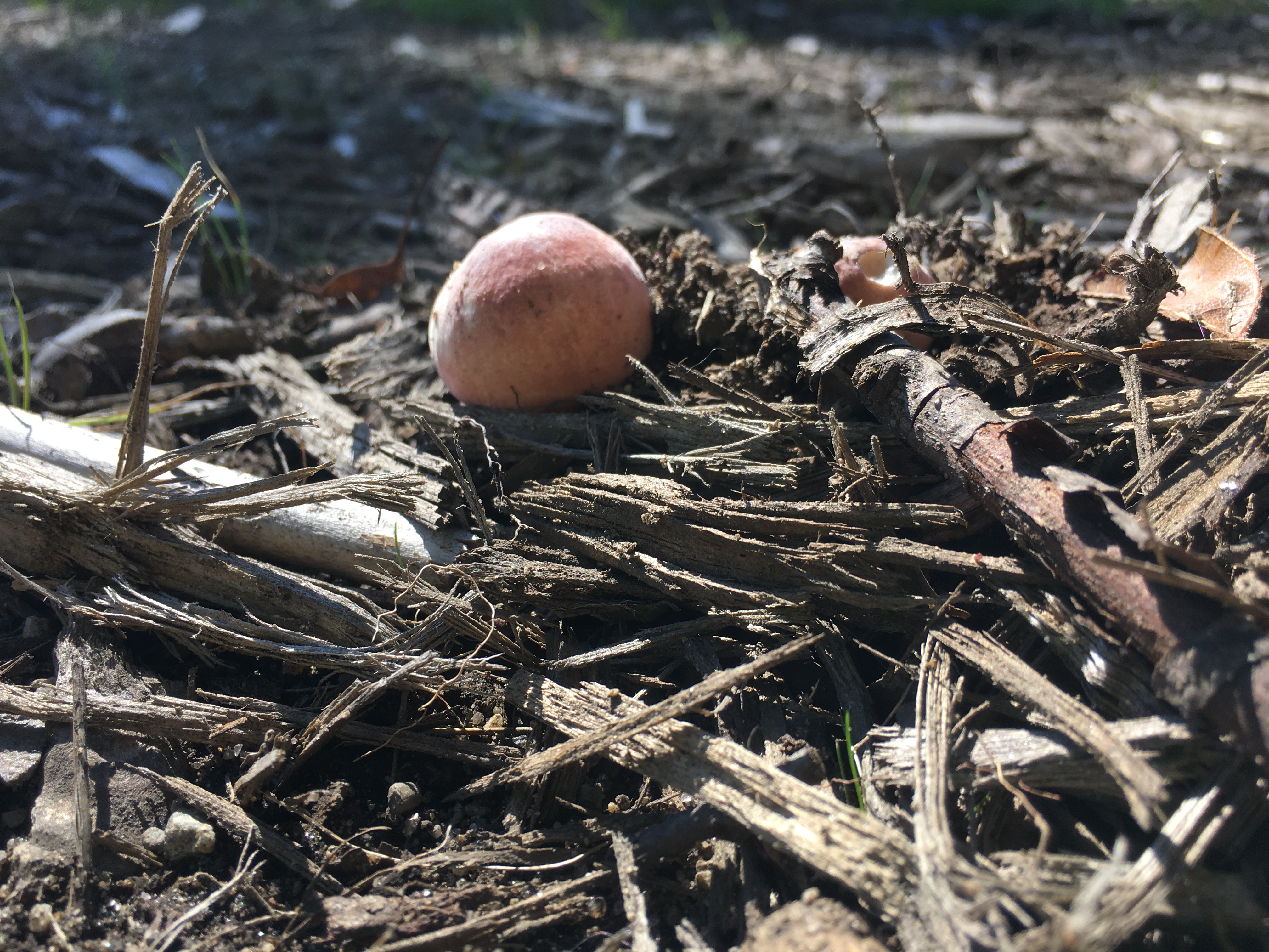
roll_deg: +13.7
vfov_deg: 48.2
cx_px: 634
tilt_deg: -27.2
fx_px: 1063
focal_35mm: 29
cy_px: 476
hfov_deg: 61.7
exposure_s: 1/437
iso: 25
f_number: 2.2
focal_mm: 4.15
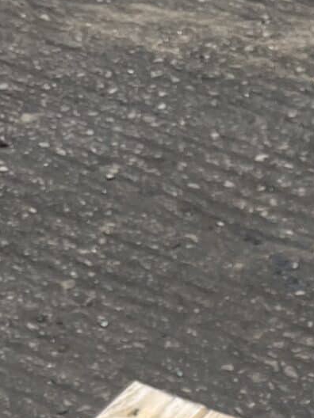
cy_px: 908
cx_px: 595
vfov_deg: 13.0
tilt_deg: -55.4
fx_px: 1524
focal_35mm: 126
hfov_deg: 10.9
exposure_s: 1/1106
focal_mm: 5.1
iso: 50
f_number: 1.6
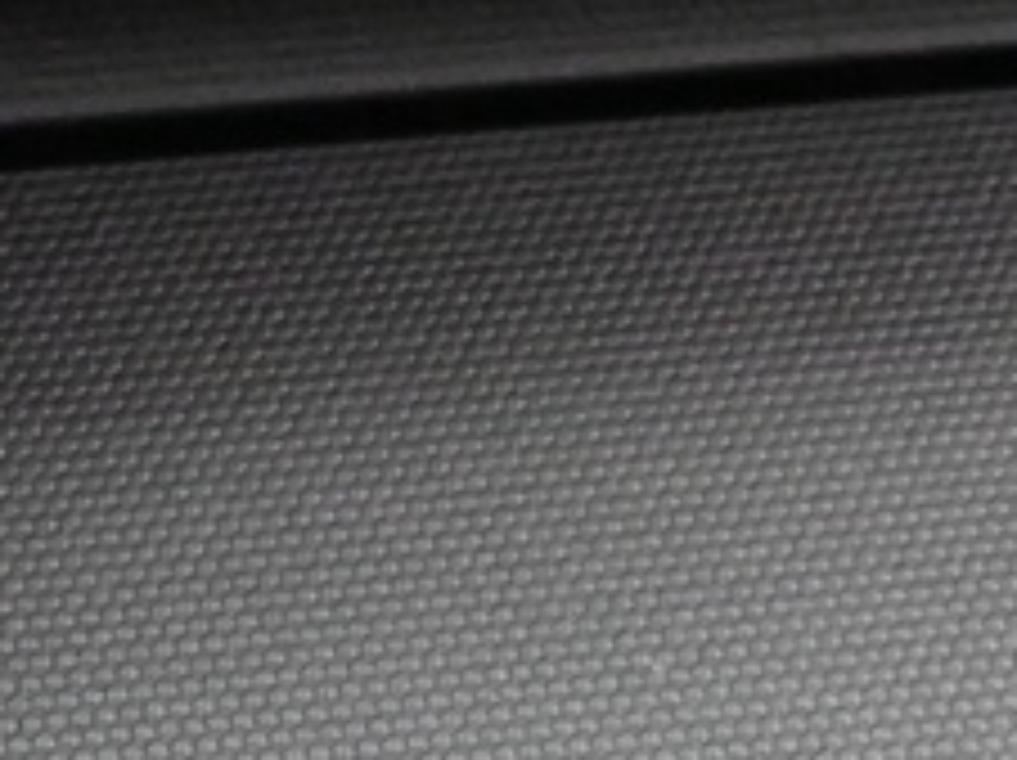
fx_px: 5920
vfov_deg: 6.6
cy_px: -1614
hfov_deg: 9.8
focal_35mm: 202
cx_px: 999
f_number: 3.8
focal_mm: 19.5
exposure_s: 1/30
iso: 8000
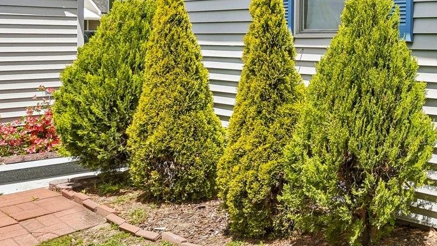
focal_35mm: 46
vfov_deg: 25.5
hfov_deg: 37.2
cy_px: 50
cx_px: 484
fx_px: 533
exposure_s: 1/250
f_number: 8
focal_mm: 10
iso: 100
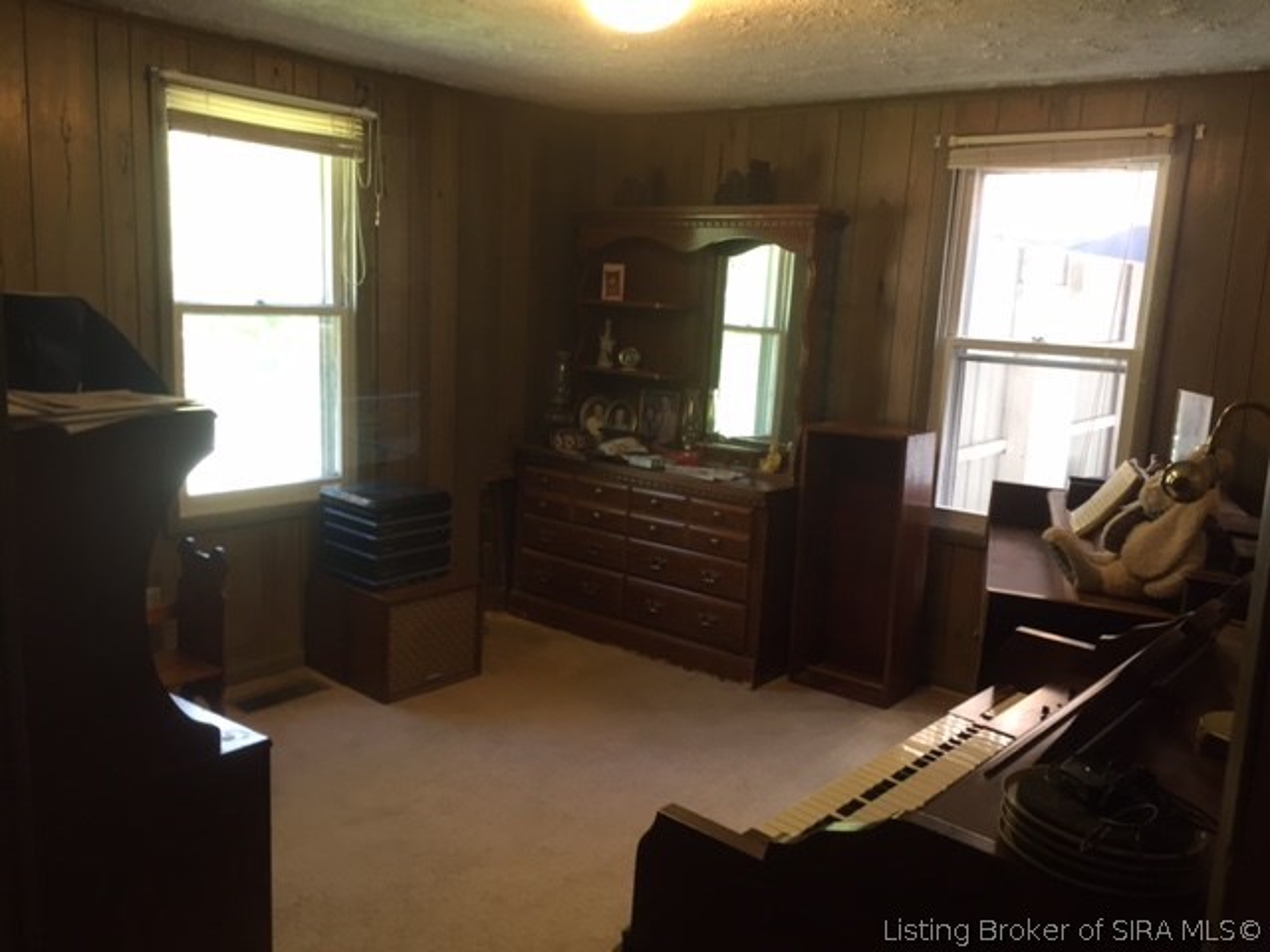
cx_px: 635
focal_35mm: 29
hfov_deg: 61.7
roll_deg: -1.7
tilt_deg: -9.9
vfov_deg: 48.2
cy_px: 476
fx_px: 1064
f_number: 2.2
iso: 80
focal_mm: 4.15
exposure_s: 1/30
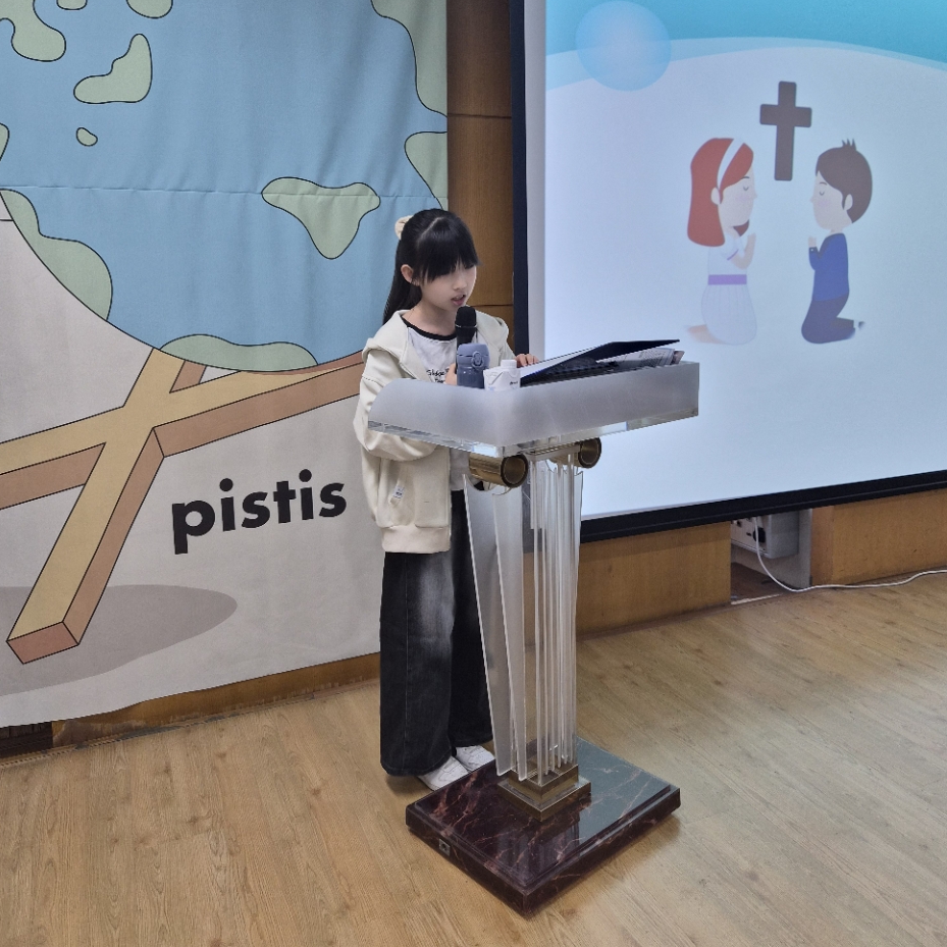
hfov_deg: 57.3
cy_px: 413
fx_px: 867
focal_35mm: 28
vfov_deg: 57.1
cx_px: 484
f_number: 1.8
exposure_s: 1/120
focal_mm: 5.4
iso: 100
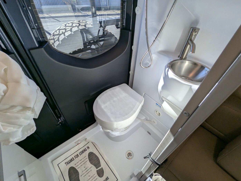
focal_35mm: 16
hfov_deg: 94.4
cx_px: 120
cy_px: 90
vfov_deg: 78.2
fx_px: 112
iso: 79
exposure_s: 1/222
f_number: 2.2
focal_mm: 2.35
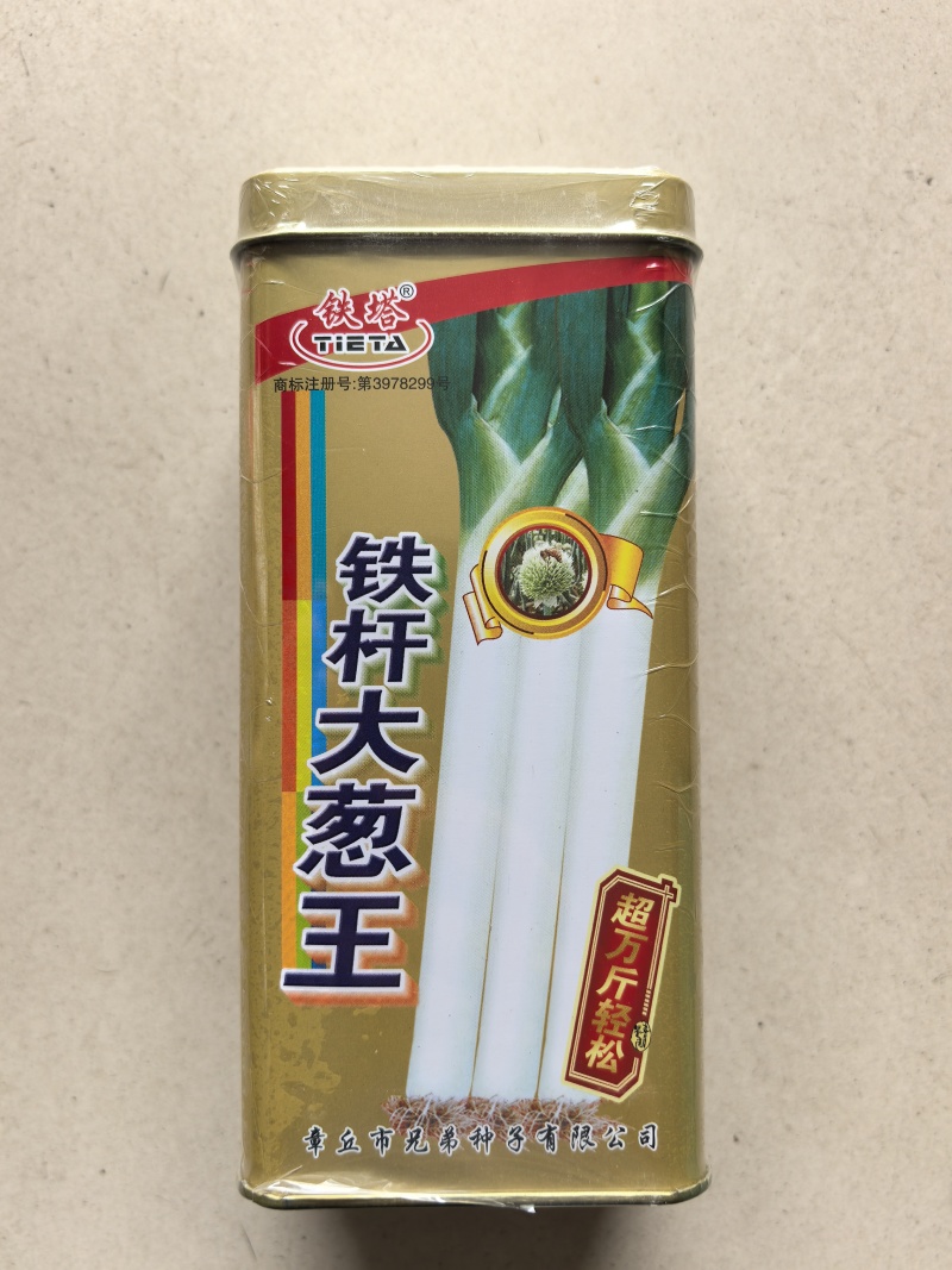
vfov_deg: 65.3
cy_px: 635
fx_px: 990
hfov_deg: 51.3
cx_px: 476
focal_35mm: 27
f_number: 2
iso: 64
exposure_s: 1/100
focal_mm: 6.98
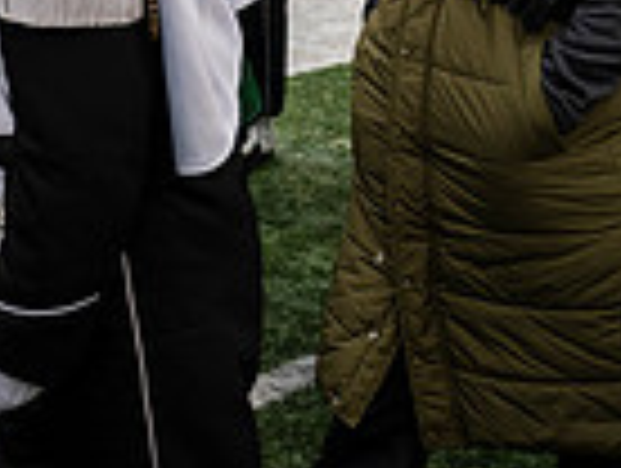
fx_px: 1743
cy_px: -241
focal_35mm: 97
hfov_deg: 18.7
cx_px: -189
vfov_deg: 14.3
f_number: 2.8
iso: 100
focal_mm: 24
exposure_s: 1/500
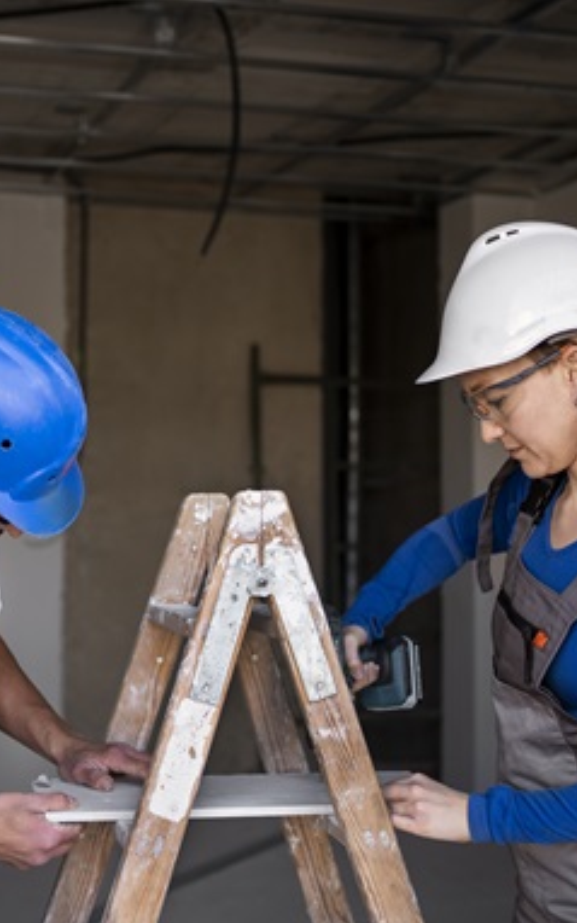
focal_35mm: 56
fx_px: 1408
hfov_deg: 23.0
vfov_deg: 36.3
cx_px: 164
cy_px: 481
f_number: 2.2
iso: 250
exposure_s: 1/640
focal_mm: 35
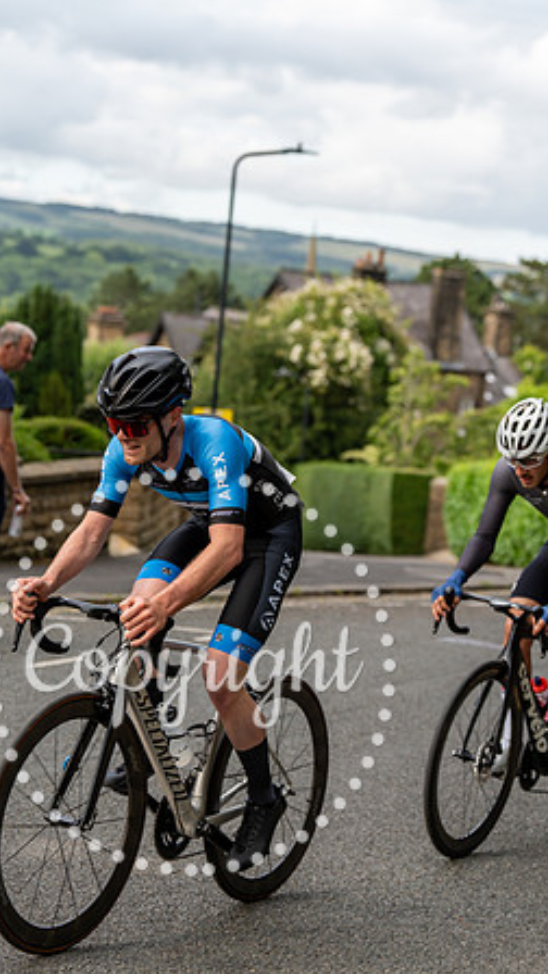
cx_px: 233
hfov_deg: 15.3
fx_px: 2041
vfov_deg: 26.8
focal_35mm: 79
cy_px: 487
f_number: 3.5
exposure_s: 1/800
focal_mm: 75
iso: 400
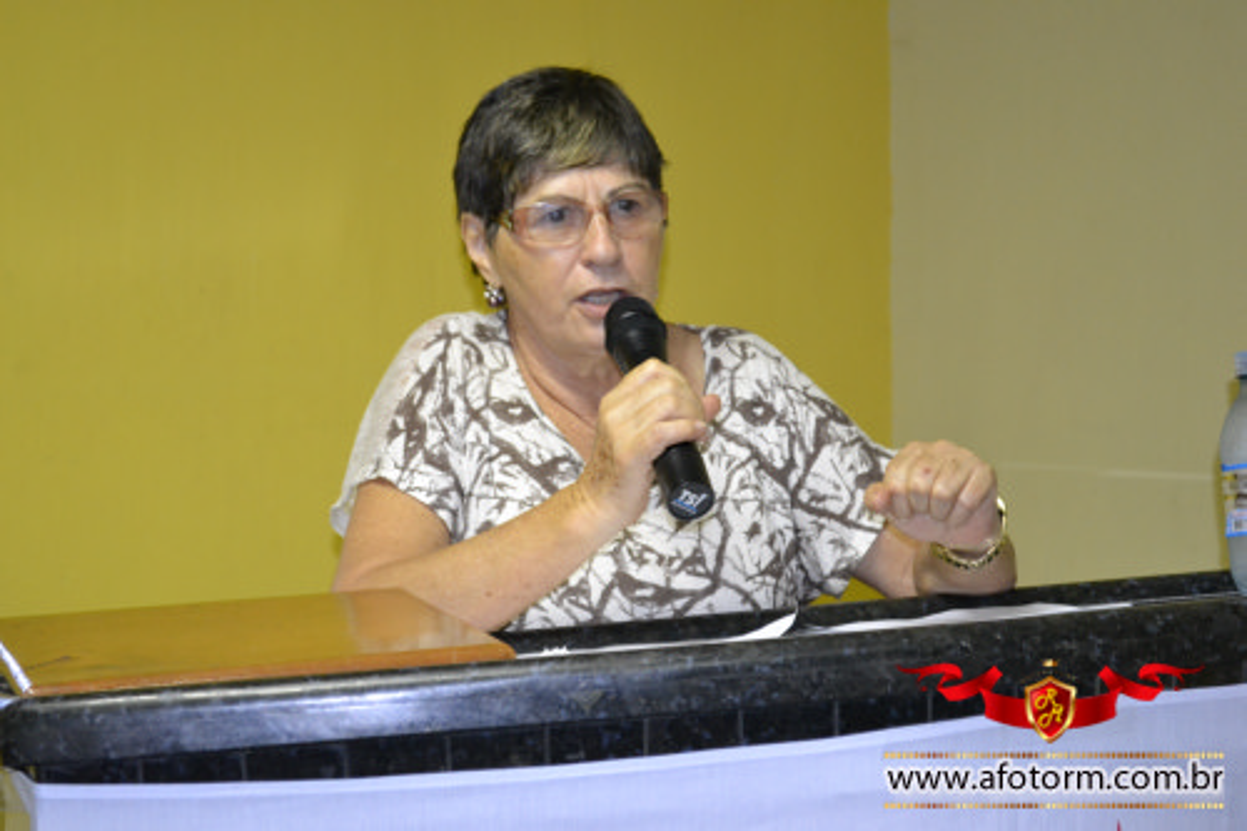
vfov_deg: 18.9
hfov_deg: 28.1
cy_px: 416
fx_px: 2493
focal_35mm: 72
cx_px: 624
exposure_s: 1/60
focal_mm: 48
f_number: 5.6
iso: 2800
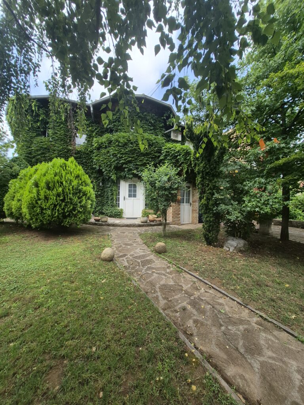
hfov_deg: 89.9
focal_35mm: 13
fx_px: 152
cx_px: 152
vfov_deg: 106.2
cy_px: 202
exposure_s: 1/696
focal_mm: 1.74
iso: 40
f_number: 2.2
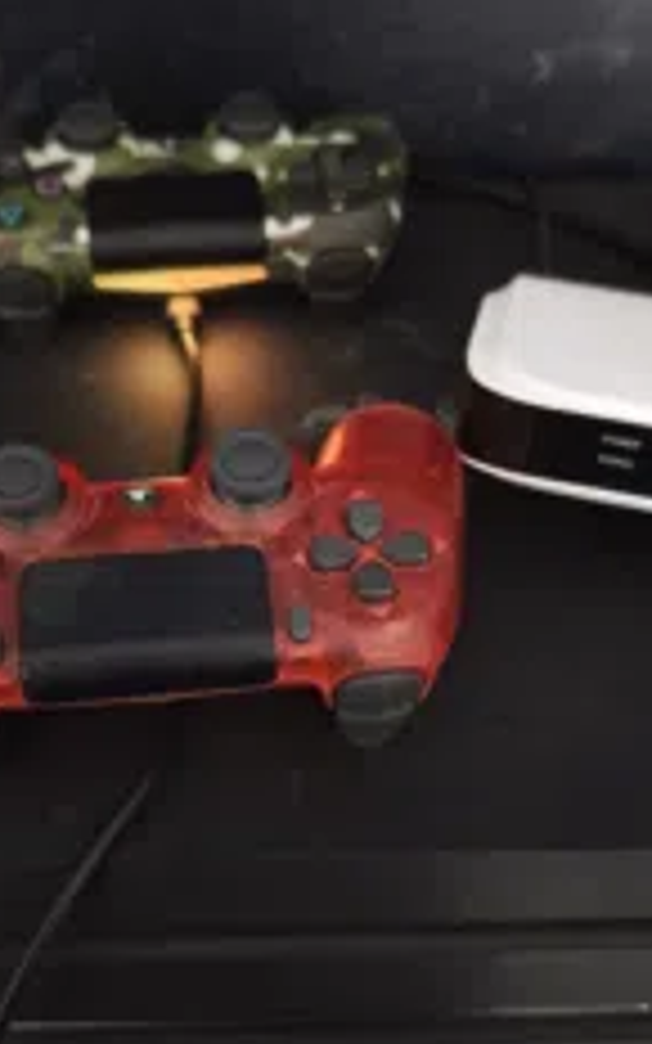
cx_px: 301
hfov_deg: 30.5
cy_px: 608
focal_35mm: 42
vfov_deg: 47.0
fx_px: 1194
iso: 2500
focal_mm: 6.57
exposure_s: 1/25
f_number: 1.6
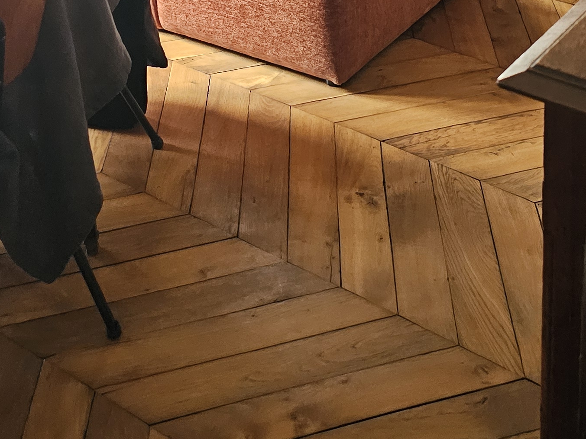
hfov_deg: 28.1
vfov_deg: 19.2
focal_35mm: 68
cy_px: -199
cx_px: 440
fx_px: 1151
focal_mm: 6.3
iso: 1250
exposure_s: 1/240
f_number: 1.7
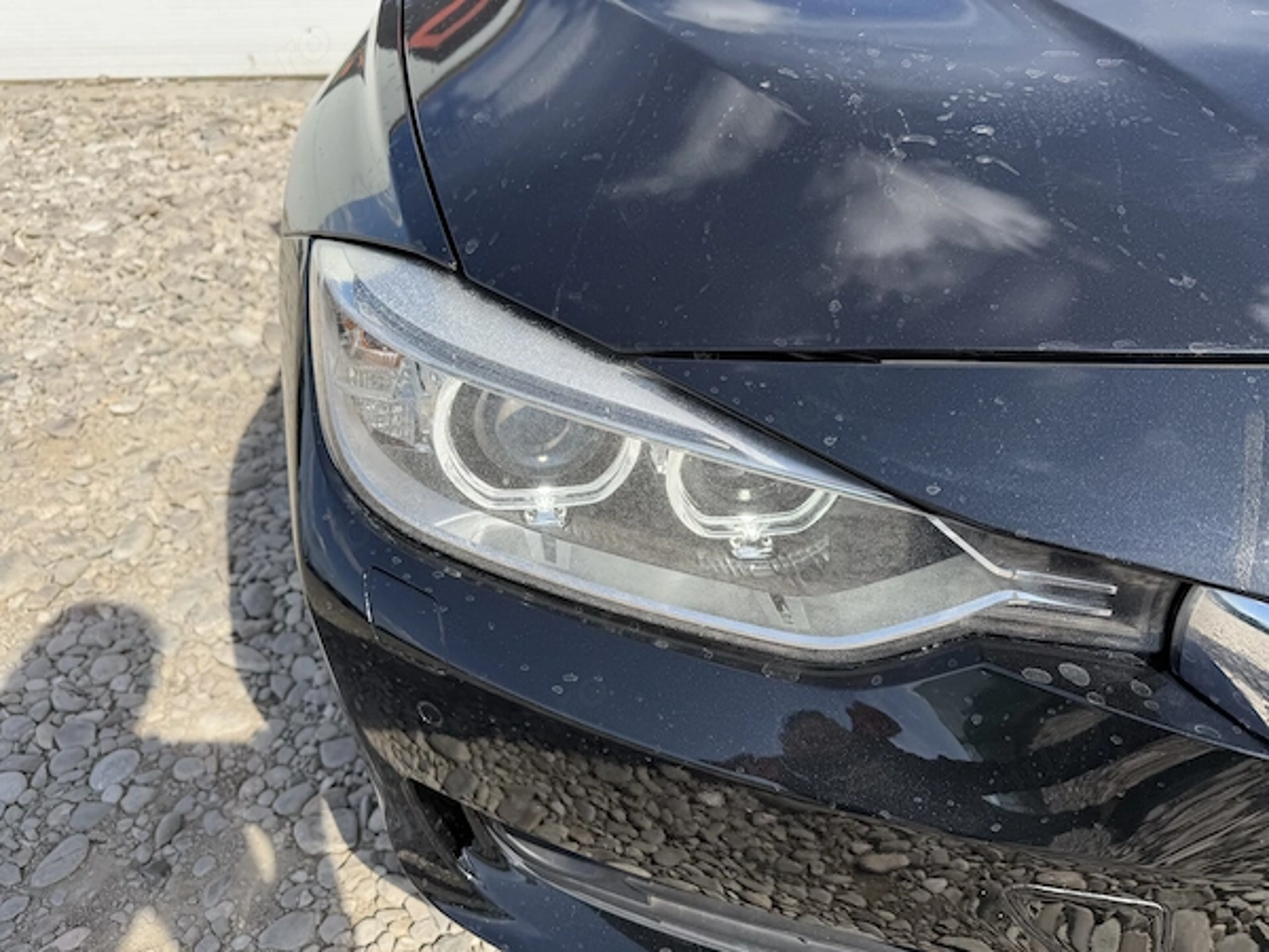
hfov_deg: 71.6
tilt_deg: -32.7
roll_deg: +1.0
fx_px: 880
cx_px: 634
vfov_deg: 56.8
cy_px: 476
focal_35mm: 24
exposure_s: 1/3425
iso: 80
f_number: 1.78
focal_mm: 6.76
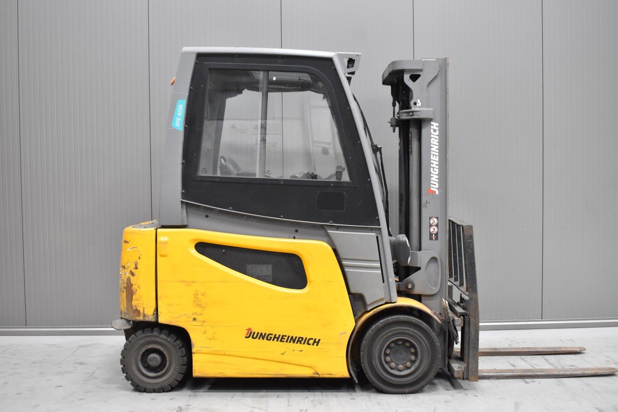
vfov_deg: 36.9
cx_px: 309
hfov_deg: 53.1
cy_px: 206
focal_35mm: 36
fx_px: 618
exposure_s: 1/30
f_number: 5
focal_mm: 24
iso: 1600
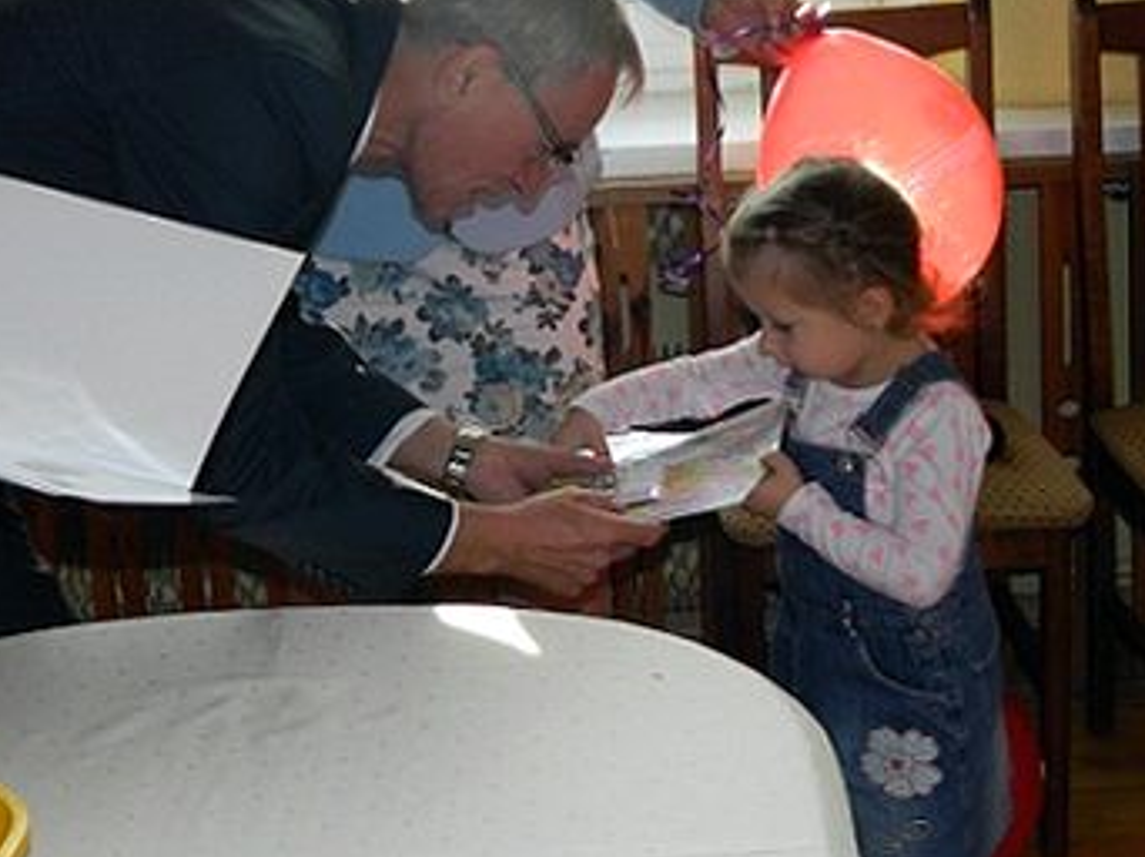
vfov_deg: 17.4
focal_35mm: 84
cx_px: 502
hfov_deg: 23.3
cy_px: 216
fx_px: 2777
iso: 80
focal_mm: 7.3
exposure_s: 1/125
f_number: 3.5
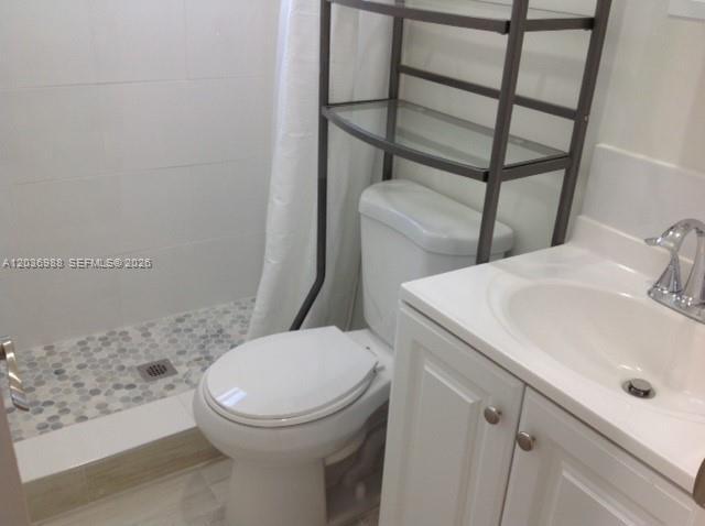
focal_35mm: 35
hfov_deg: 52.7
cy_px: 263
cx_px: 352
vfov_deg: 40.6
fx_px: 712
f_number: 2.4
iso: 64
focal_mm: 4.28
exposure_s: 1/40
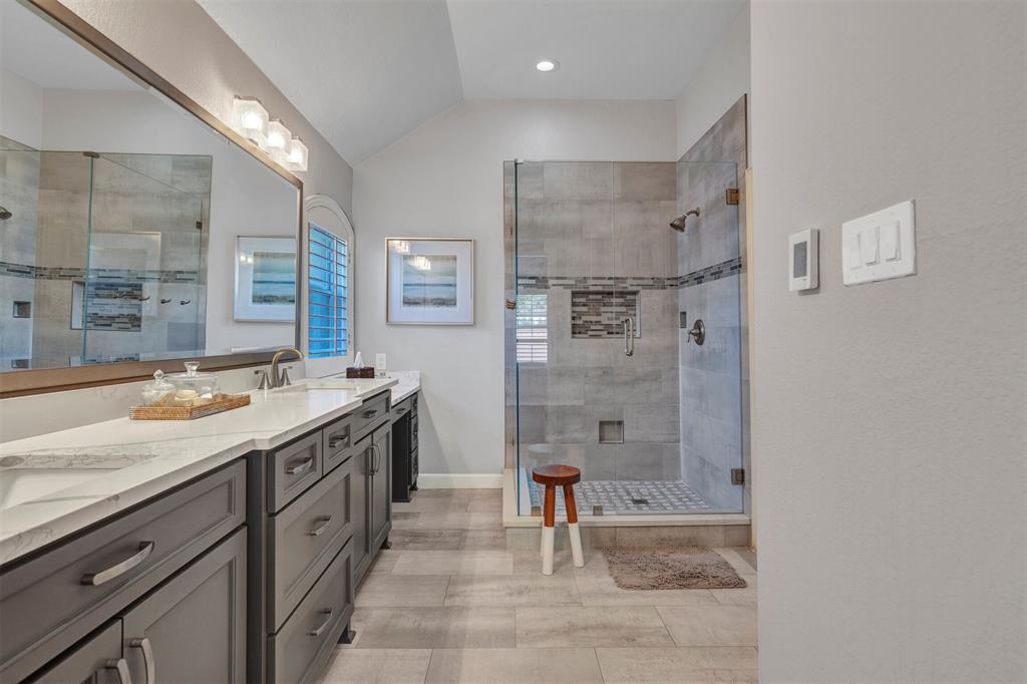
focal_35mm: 18
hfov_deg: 90.0
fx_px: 513
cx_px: 514
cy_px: 342
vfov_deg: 67.3
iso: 320
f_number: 7.1
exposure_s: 1/13
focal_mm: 18
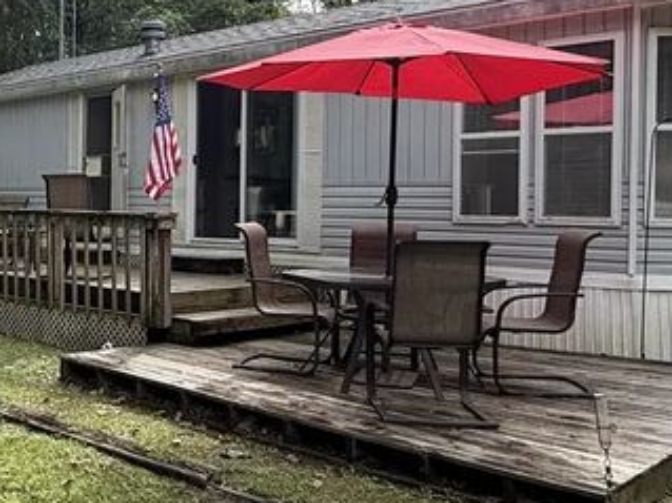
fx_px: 873
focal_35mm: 45
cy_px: 210
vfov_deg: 32.1
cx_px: 59
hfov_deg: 38.9
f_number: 2.2
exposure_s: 1/282
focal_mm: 2.22
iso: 50
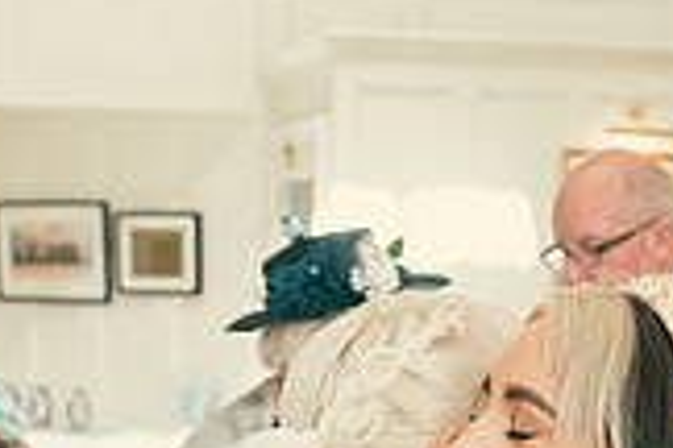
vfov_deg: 12.8
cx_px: 345
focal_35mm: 100
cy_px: 711
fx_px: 1869
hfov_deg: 20.4
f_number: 3.5
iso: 800
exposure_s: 1/160
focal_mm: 28
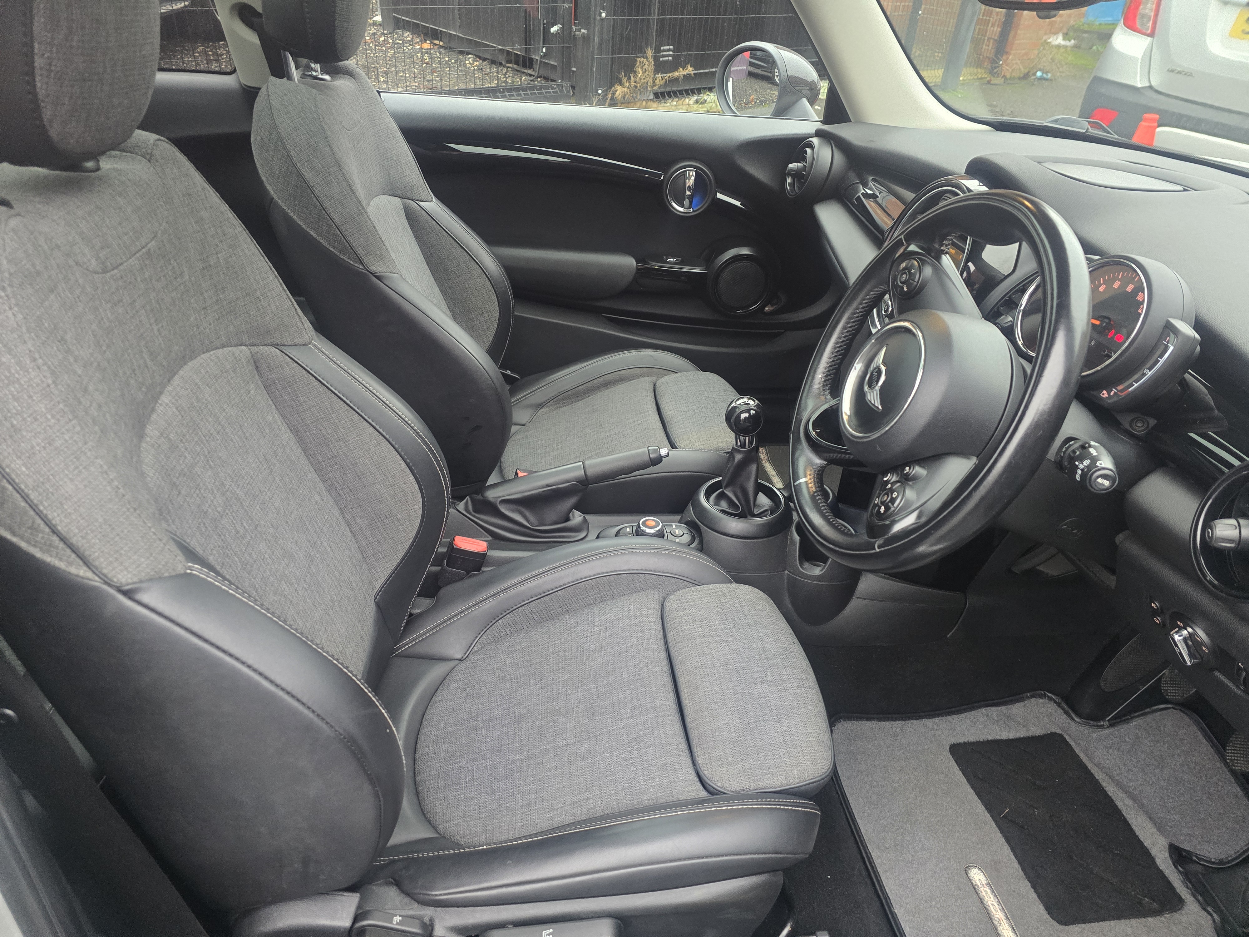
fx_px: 830
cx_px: 624
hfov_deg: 73.9
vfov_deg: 58.9
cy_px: 468
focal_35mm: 23
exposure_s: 1/120
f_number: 1.7
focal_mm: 6.3
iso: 640
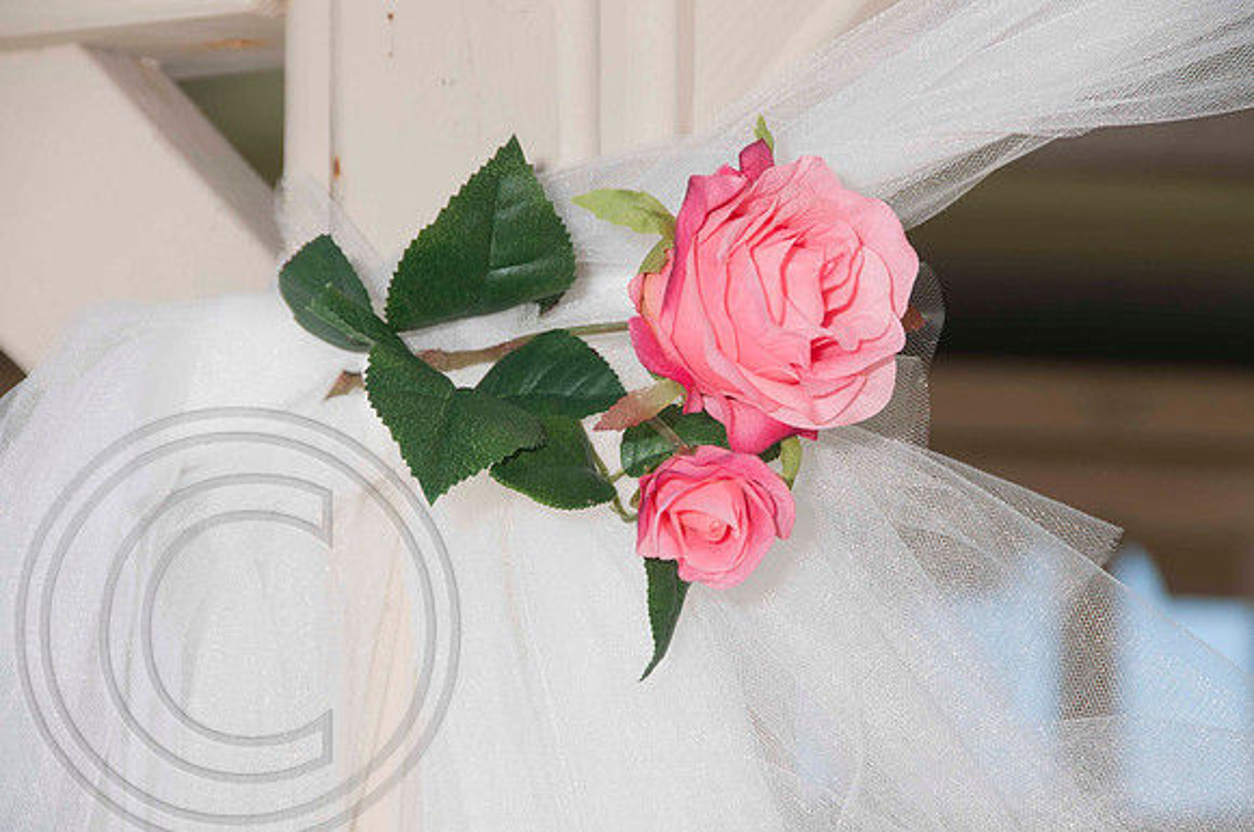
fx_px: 10435
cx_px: 627
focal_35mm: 300
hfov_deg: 6.9
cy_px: 416
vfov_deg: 4.6
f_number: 9
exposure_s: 1/250
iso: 100
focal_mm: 200
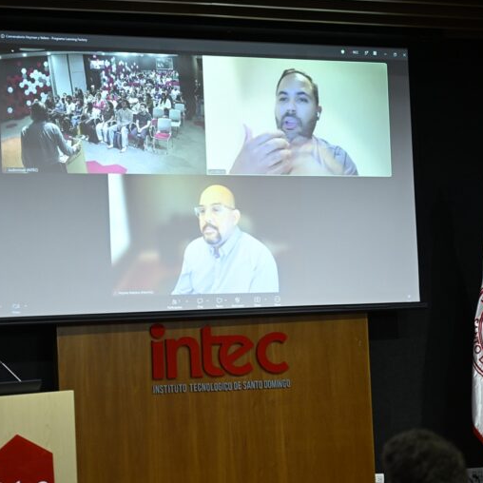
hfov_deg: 19.3
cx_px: 174
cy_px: 241
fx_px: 1421
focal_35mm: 90
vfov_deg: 19.3
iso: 1600
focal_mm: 70
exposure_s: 1/200
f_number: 2.8
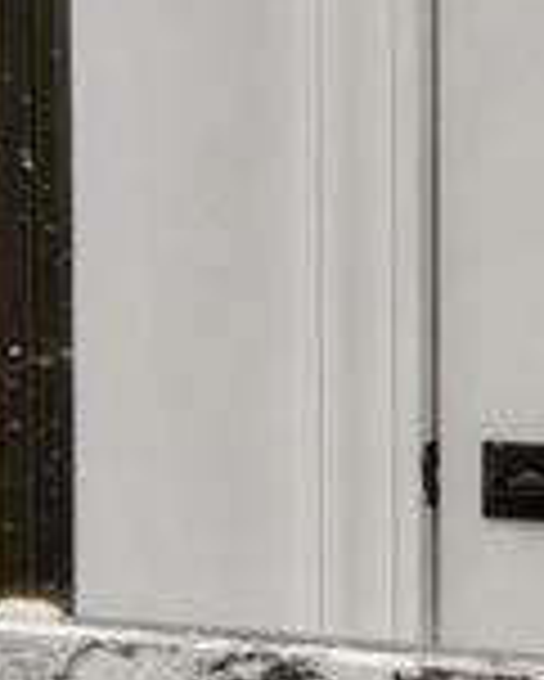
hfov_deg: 6.4
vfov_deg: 15.1
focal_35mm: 127
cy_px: 349
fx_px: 2553
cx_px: -2180
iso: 100
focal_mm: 16
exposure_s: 1/5
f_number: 11
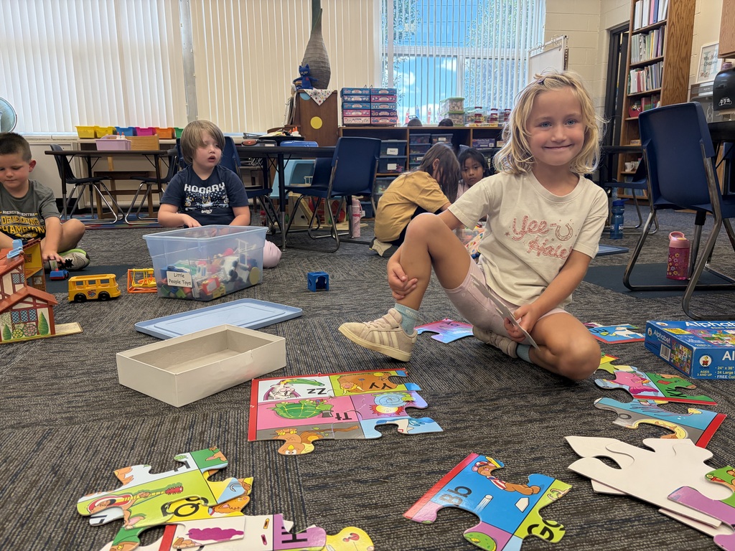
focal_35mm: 26
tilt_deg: -10.2
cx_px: 368
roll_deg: +1.7
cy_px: 276
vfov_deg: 53.1
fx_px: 552
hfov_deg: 67.3
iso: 160
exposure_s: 1/120
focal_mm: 5.96
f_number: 1.6
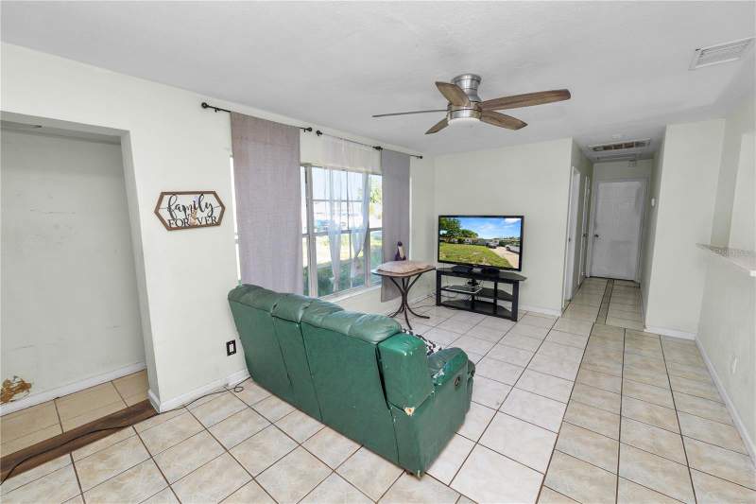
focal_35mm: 14
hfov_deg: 104.3
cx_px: 378
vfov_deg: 81.2
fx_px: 294
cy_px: 252
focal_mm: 14
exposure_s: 1/60
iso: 400
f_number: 6.3
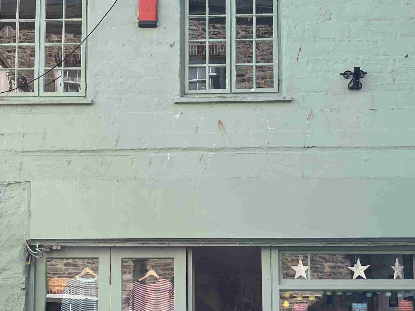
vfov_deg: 23.8
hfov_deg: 31.6
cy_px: 236
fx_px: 731
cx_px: 158
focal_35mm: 61
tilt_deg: +10.8
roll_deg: +0.1
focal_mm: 5.1
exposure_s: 1/1355
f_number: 1.6
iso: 50
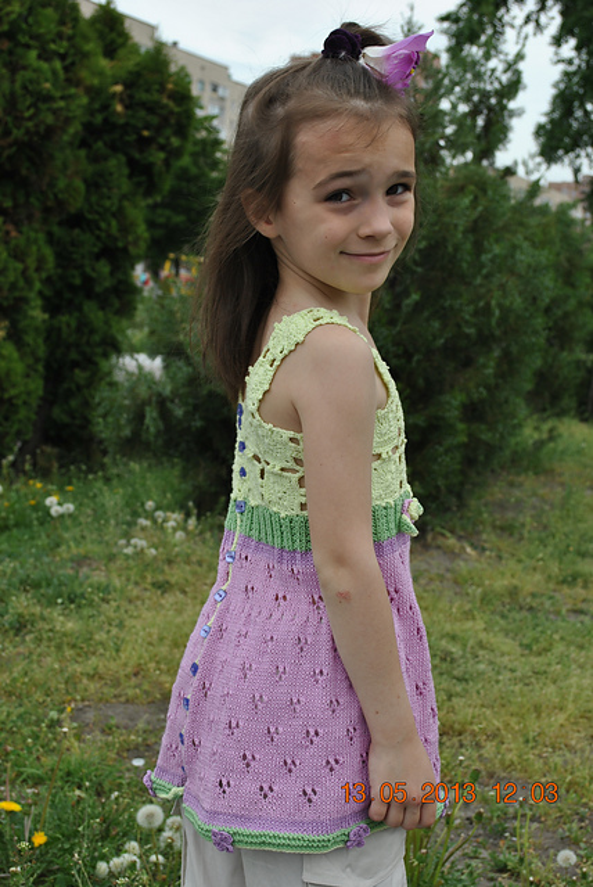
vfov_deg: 36.8
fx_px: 1331
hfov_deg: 25.1
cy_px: 444
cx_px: 296
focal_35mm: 54
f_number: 7.1
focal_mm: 36
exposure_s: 1/200
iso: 100
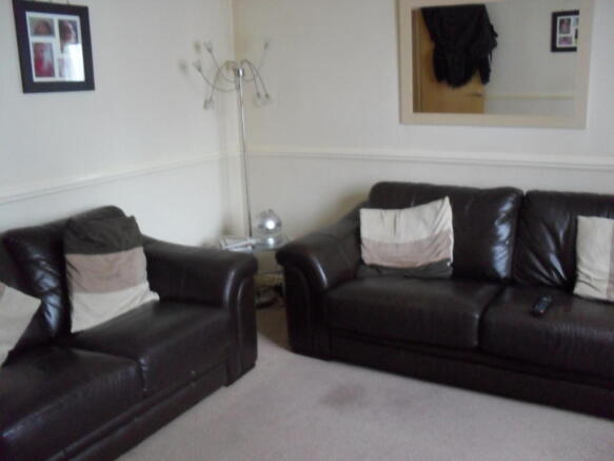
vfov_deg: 40.7
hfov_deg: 52.6
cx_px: 307
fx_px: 621
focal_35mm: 35
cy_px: 230
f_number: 3.2
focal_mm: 6.3
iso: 400
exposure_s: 1/15
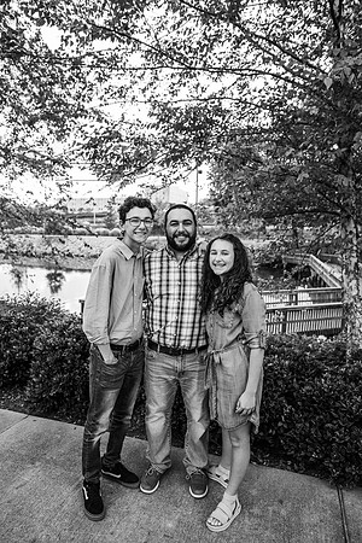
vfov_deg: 73.7
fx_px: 362
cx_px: 181
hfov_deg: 53.1
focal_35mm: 24
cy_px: 272
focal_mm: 24
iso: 500
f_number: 3.2
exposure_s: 1/200
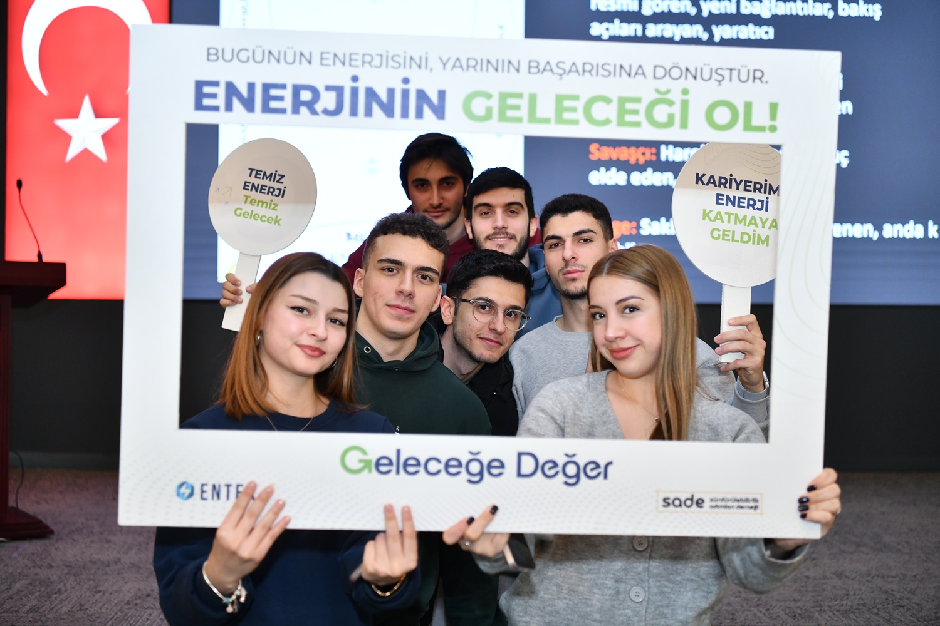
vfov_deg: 27.0
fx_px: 1305
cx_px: 470
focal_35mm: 50
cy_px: 313
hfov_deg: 39.6
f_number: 3.2
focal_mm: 50
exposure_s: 1/160
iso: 1250
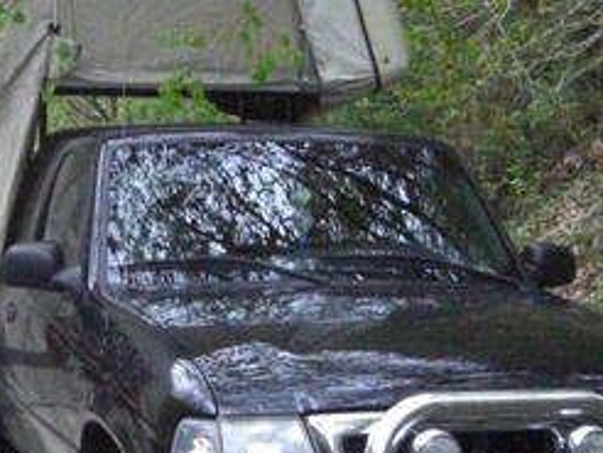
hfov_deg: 17.9
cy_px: 290
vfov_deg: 13.7
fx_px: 1883
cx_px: 51
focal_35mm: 108
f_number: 2.7
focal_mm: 6.2
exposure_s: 1/100
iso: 800
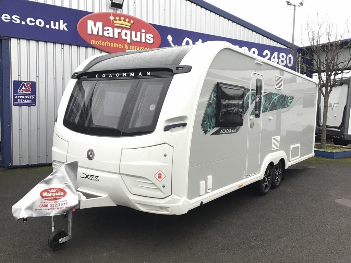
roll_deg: -1.2
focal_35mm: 31
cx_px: 176
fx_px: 314
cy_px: 132
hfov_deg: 58.4
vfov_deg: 45.4
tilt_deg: -5.2
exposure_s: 1/33
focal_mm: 3.3
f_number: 2.4
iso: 32
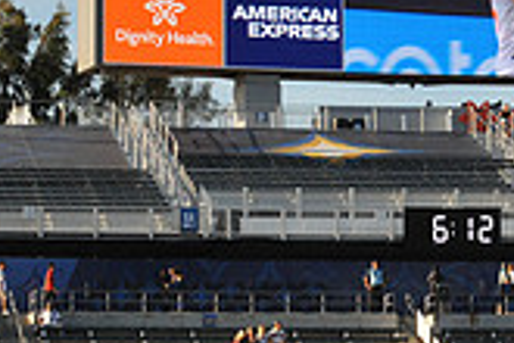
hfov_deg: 7.3
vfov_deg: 4.9
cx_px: 604
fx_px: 4026
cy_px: -59
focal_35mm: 282
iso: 1600
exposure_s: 1/1000
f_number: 16
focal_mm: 80
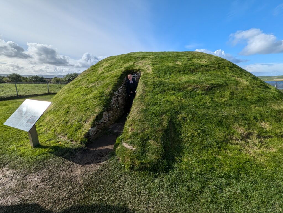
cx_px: 142
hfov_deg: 106.1
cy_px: 106
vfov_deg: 90.1
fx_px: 106
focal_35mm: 13
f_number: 2.2
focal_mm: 1.95
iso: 49
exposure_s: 1/3125
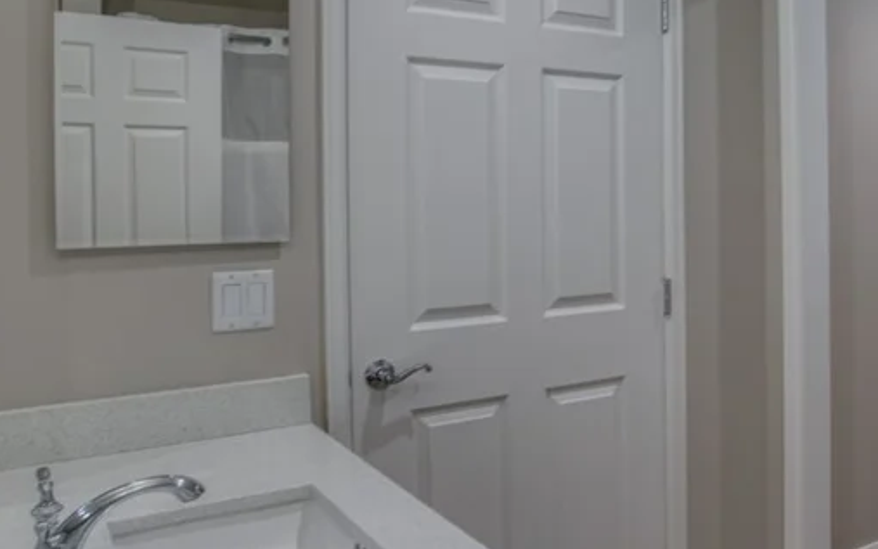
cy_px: 202
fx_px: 838
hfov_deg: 53.2
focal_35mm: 35
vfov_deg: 36.1
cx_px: 642
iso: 400
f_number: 7.1
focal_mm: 17
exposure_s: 1/5
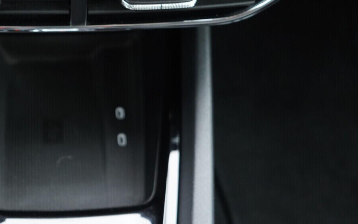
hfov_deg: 33.6
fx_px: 576
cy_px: 37
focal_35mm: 59
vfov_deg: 21.7
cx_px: 75
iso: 800
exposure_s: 1/40
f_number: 2.8
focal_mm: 24
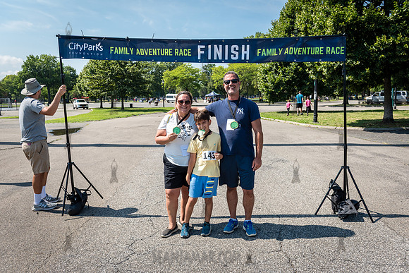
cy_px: 136
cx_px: 204
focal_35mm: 29
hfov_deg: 63.6
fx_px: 330
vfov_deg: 45.0
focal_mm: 29
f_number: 4.5
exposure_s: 1/1600
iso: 400
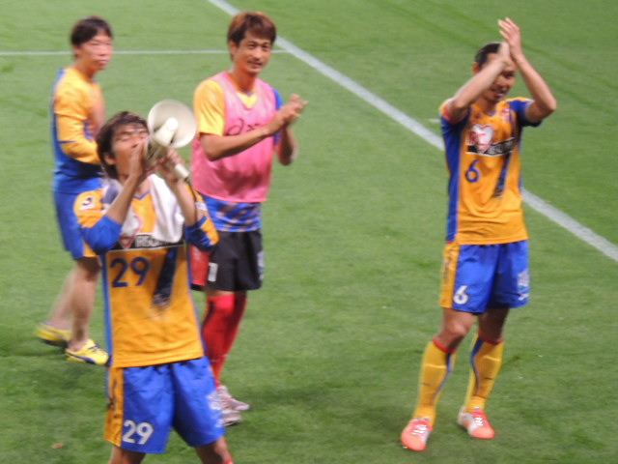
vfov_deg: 9.6
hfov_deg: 12.7
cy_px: 232
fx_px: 2767
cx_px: 309
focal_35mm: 155
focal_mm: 27.6
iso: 450
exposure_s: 1/30
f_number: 4.4
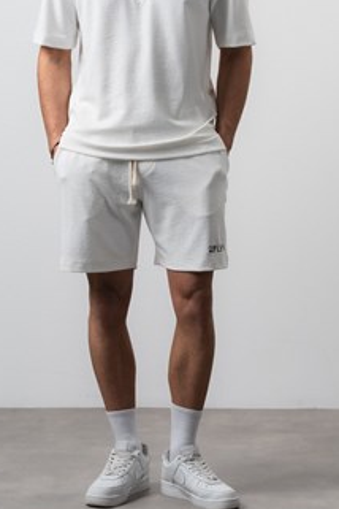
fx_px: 1850
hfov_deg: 10.5
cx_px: 168
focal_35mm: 131
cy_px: 89
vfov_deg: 15.5
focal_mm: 70
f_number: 10
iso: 100
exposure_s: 1/125
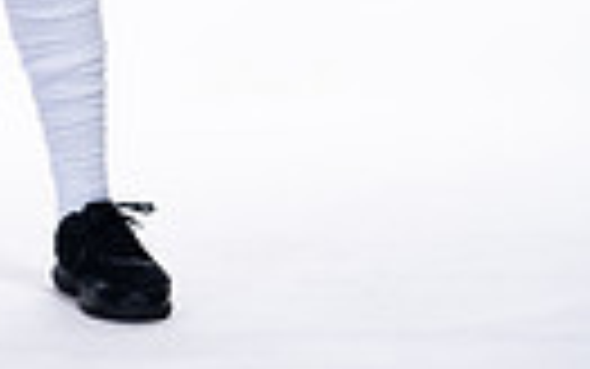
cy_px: -585
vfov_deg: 3.5
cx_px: -81
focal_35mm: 374
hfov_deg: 5.6
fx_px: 6016
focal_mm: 107
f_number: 6.3
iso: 400
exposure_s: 1/250
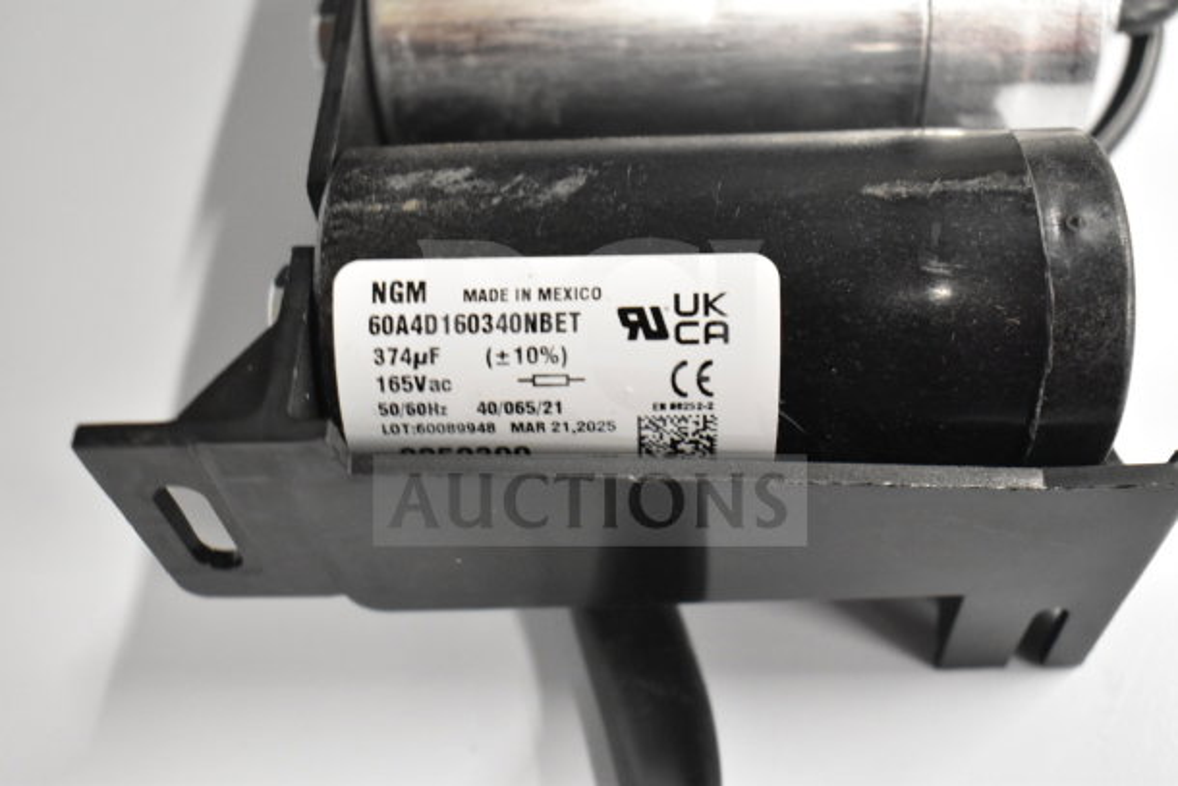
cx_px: 589
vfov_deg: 33.0
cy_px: 393
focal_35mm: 40
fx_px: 1325
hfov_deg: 47.9
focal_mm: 27
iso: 4000
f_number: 4
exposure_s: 1/40
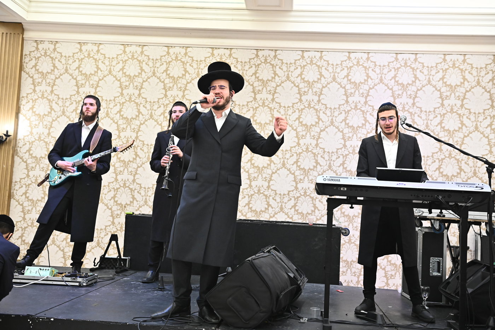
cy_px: 165
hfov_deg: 48.5
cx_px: 248
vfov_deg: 33.4
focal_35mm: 40
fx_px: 550
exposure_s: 1/160
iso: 3200
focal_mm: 40
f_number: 4
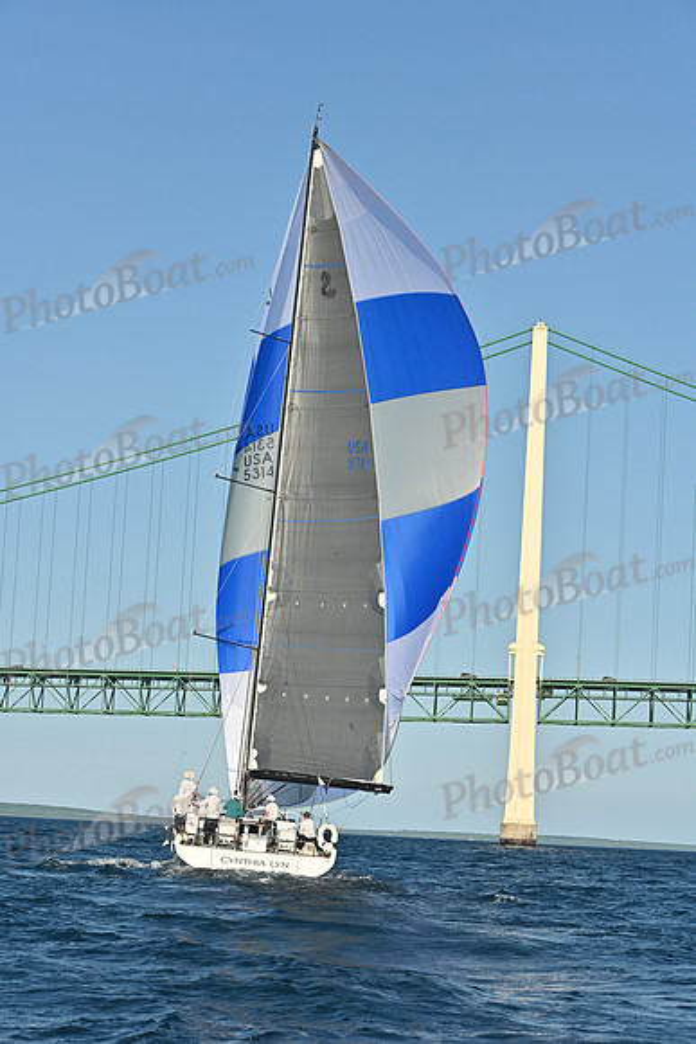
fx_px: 2463
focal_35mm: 85
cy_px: 522
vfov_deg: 23.9
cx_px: 348
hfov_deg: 16.1
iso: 320
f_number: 7.1
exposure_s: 1/1600
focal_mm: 85
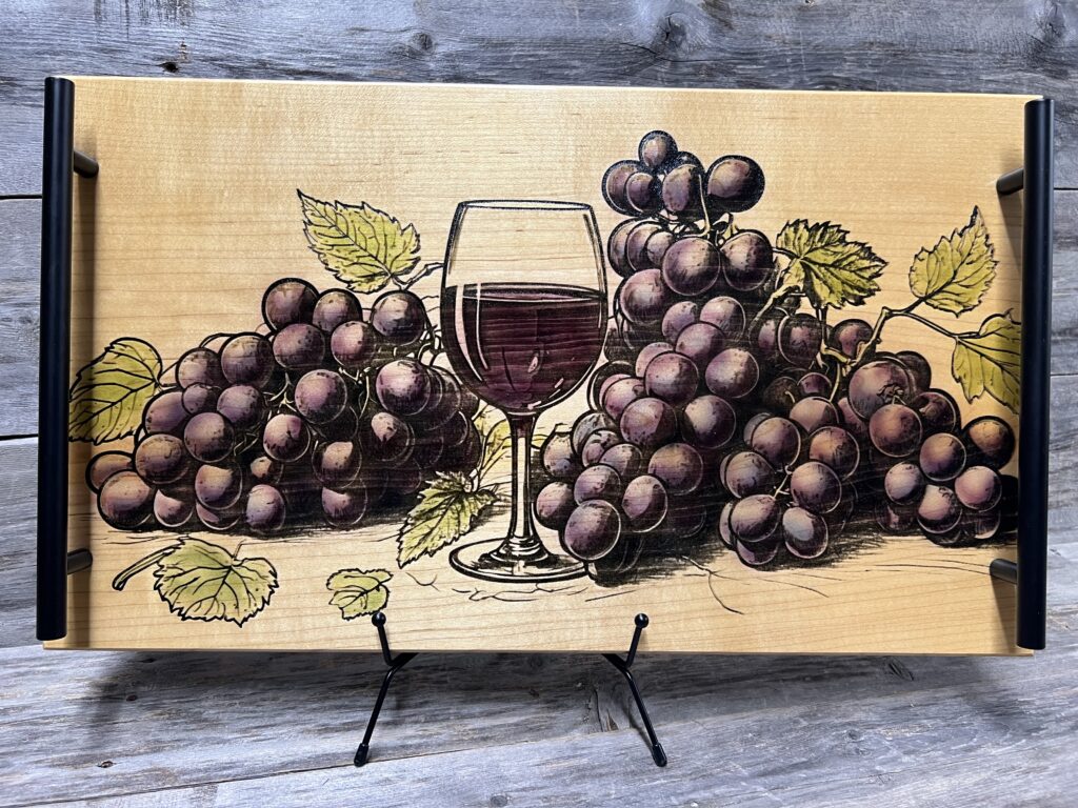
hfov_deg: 67.3
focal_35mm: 26
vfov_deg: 53.1
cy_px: 404
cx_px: 539
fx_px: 810
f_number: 1.5
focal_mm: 5.7
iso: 100
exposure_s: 1/60
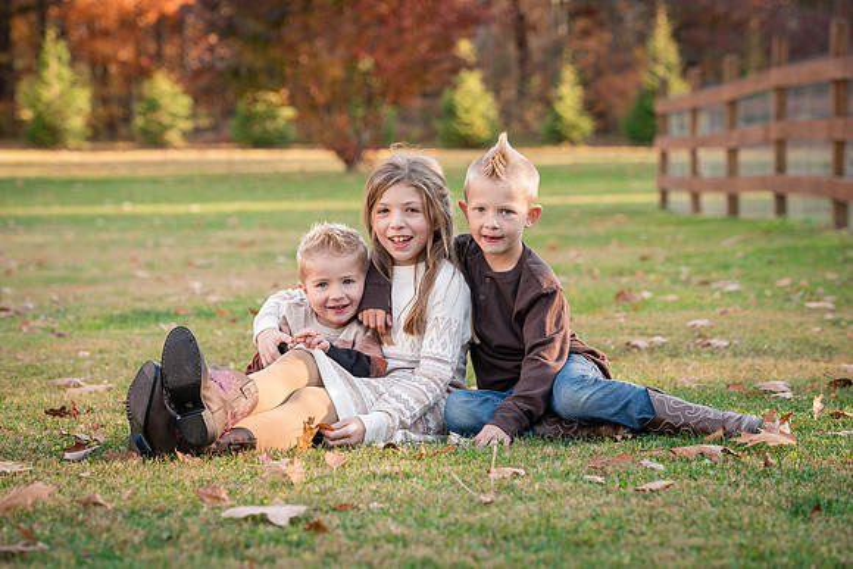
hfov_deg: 19.2
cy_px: 272
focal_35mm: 106
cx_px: 420
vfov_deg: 12.9
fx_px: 2519
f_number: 5
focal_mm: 98
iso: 500
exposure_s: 1/160
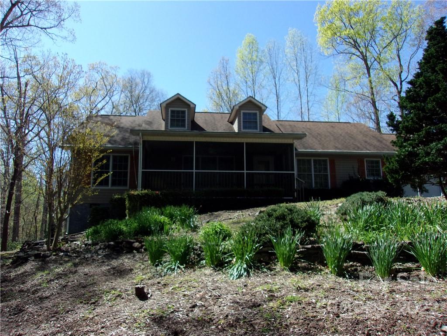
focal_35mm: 27
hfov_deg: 65.3
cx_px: 224
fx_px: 349
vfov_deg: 51.4
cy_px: 168
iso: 200
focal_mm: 4.9
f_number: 10.4
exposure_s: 1/140
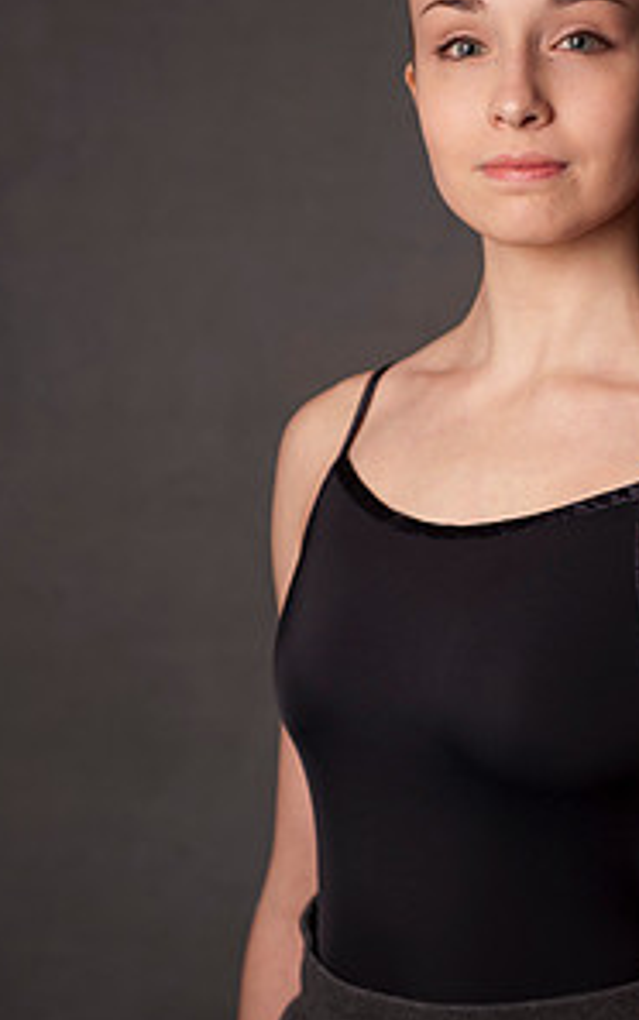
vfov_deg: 19.3
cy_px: 433
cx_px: 490
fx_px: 3005
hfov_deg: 12.1
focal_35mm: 108
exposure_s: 1/160
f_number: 3.2
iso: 100
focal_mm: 70
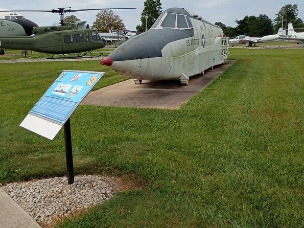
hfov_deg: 47.9
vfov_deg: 36.6
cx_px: 156
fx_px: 342
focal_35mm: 39
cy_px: 86
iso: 102
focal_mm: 4.27
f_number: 1.8
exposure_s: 1/1307
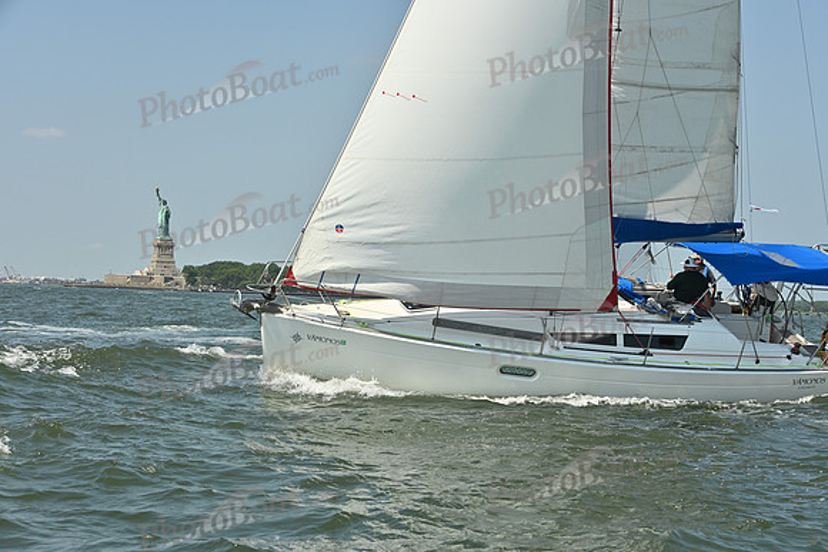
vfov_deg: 19.5
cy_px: 276
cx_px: 414
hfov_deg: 28.8
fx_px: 1610
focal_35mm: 70
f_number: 9
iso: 320
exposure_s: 1/1250
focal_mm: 70
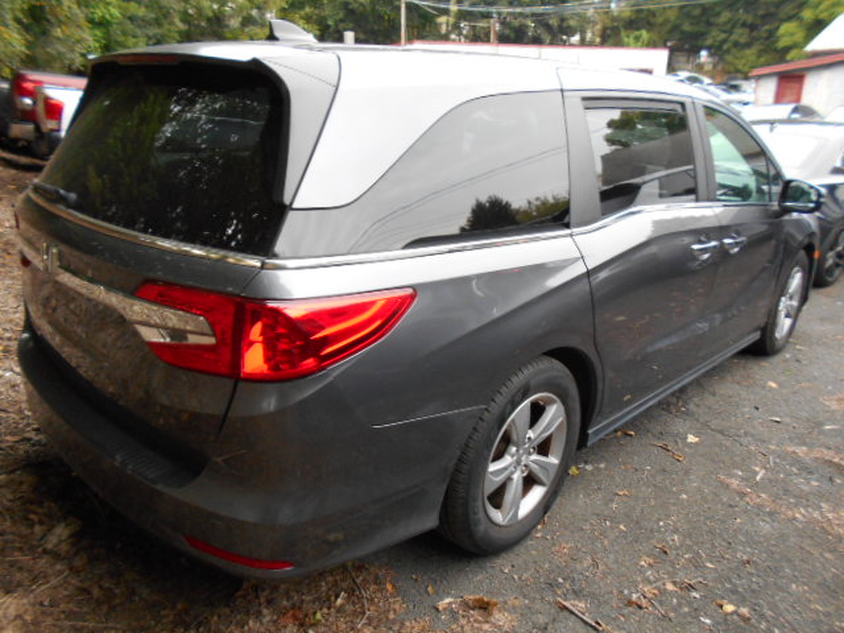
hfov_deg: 67.3
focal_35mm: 26
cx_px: 422
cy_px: 316
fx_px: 634
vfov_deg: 53.1
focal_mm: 4.6
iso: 280
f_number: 3.2
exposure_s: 1/30
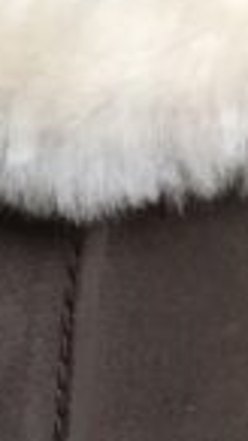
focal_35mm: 214
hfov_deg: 5.3
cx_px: -553
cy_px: 269
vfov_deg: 10.1
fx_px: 2505
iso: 100
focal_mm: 4
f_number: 1.8
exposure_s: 1/4
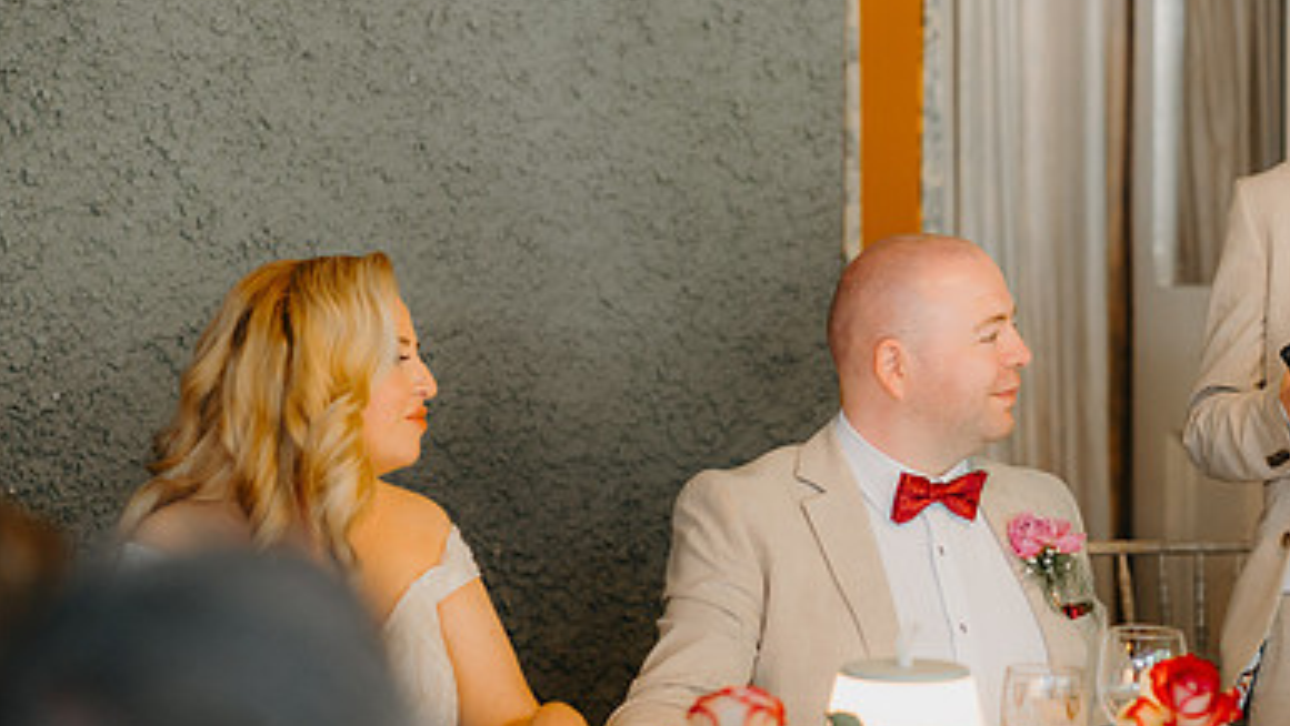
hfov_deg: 15.7
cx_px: 911
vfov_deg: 8.9
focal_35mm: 136
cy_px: 319
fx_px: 4654
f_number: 2.2
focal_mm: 85
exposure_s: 1/200
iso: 1250
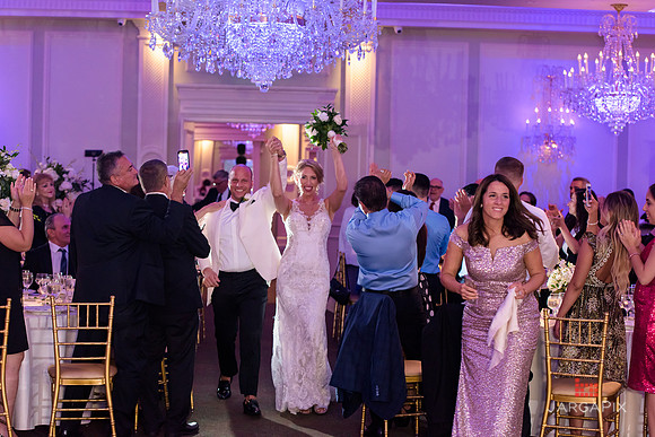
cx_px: 328
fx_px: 1365
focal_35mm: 75
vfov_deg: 18.2
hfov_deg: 27.0
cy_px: 218
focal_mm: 75
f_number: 4
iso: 1600
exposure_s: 1/125
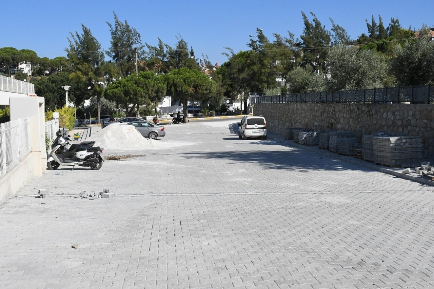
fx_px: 482
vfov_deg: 33.4
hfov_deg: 48.5
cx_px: 217
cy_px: 144
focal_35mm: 40
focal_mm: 27
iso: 1600
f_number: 13
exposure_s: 1/2500
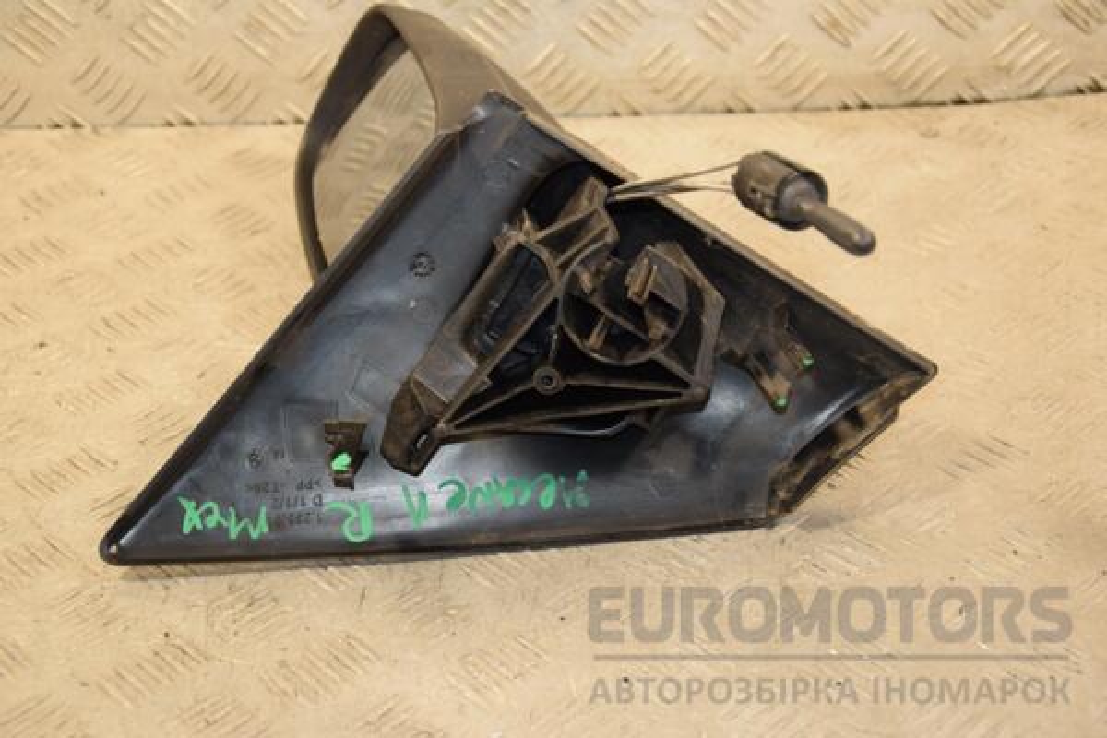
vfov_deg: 20.2
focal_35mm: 68
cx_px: 554
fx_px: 2075
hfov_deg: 29.9
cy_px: 369
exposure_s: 1/125
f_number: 4.8
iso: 800
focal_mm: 45
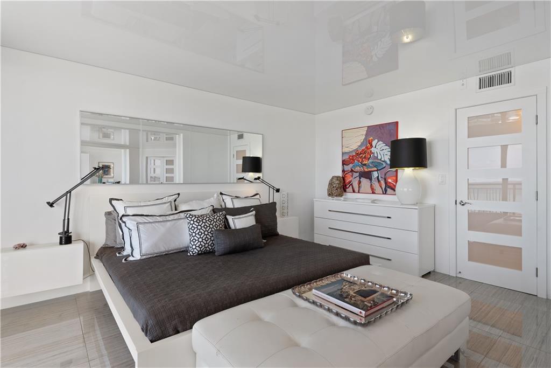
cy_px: 184
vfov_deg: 67.4
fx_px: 276
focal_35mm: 18
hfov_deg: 90.0
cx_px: 276
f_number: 8
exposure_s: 1/15
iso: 250
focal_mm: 18
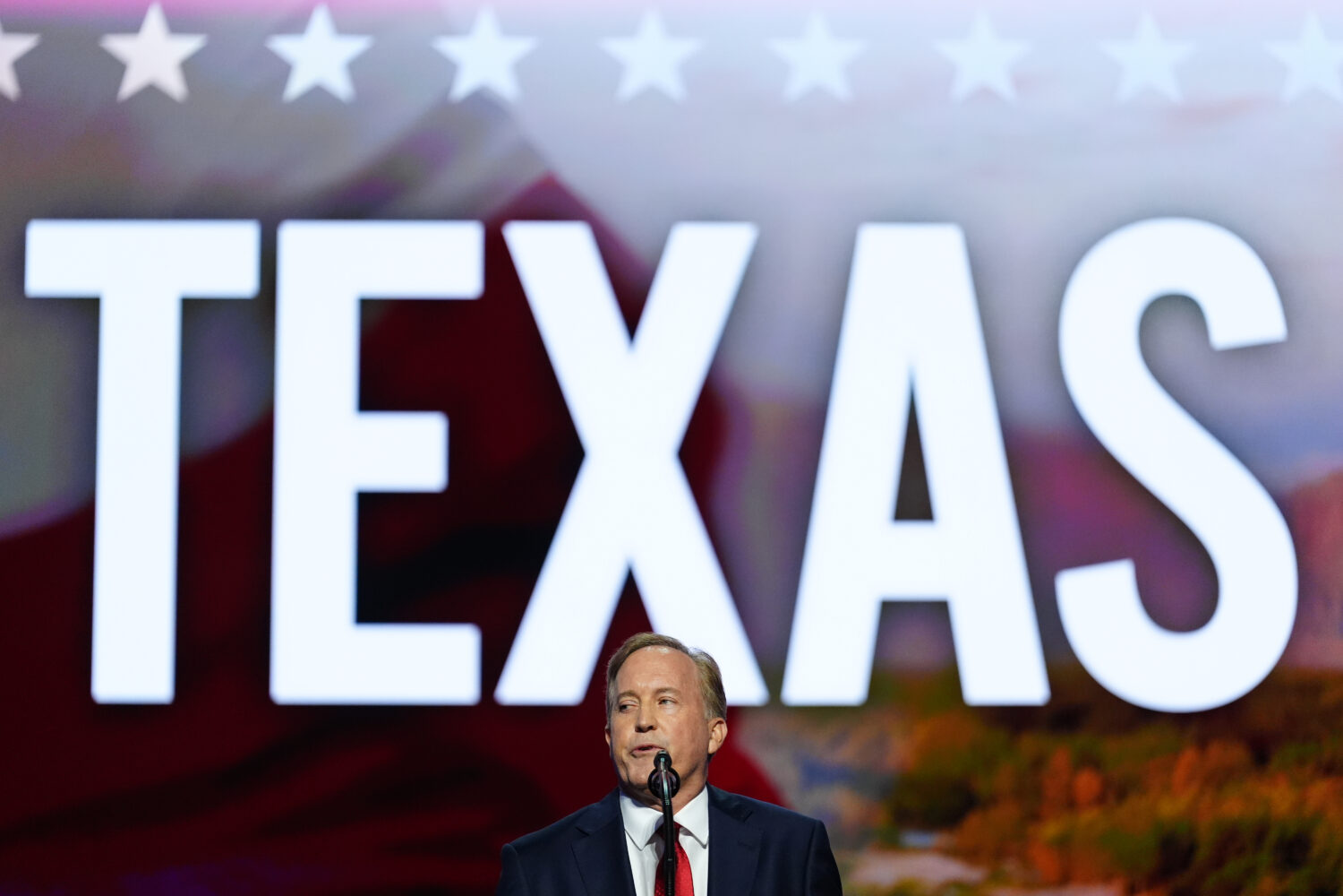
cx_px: 672
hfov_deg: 12.5
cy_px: 448
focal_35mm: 164
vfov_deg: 8.4
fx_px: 6118
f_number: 2.8
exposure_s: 1/500
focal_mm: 164
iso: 3200
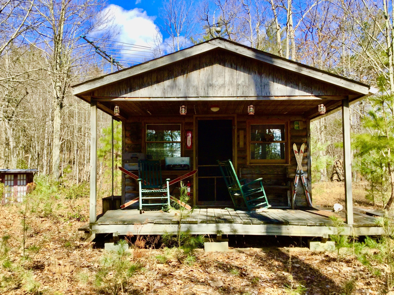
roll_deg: -0.9
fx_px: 353
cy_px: 148
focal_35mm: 31
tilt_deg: +1.7
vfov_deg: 45.4
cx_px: 197
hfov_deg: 58.4
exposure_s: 1/529
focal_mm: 3.3
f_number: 2.4
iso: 25
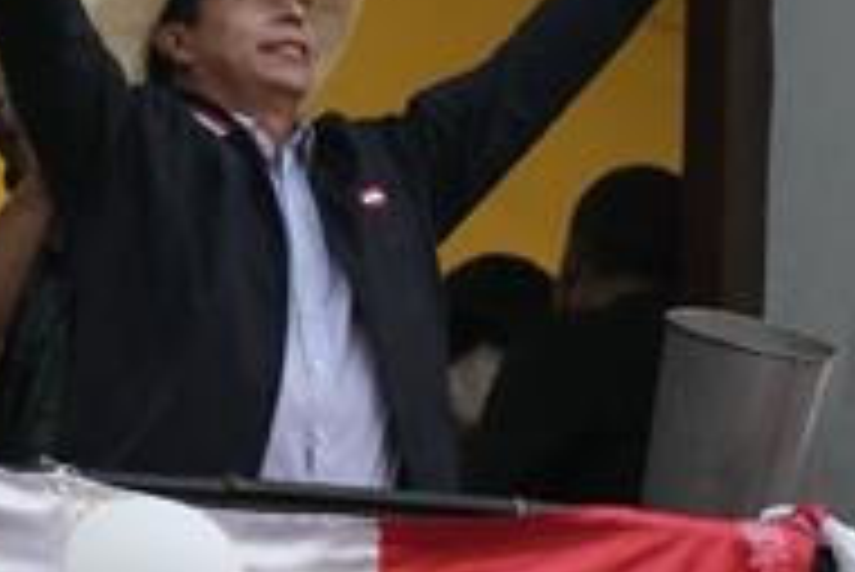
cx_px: 99
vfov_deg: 2.0
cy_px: 363
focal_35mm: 698
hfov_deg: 3.0
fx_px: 16590
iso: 8000
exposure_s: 1/200
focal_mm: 204
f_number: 4
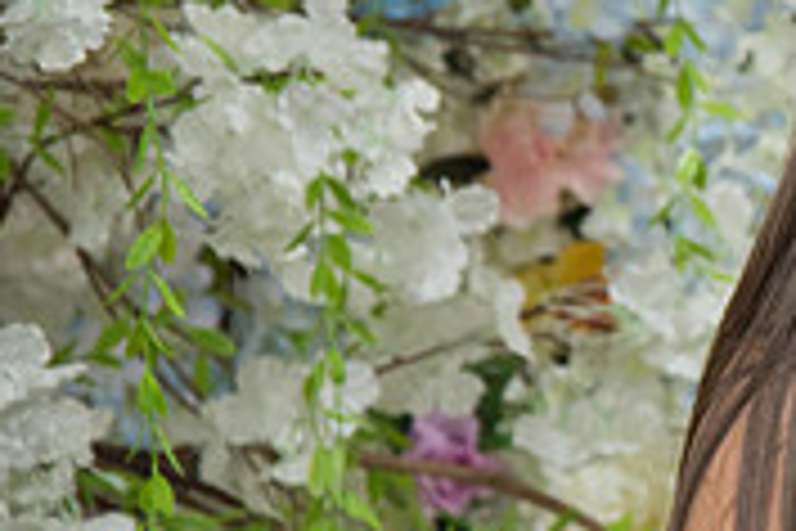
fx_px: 6677
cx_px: 1295
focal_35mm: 302
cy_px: 353
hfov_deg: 6.7
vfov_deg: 4.6
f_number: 5
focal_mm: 92
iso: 1250
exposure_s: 1/125
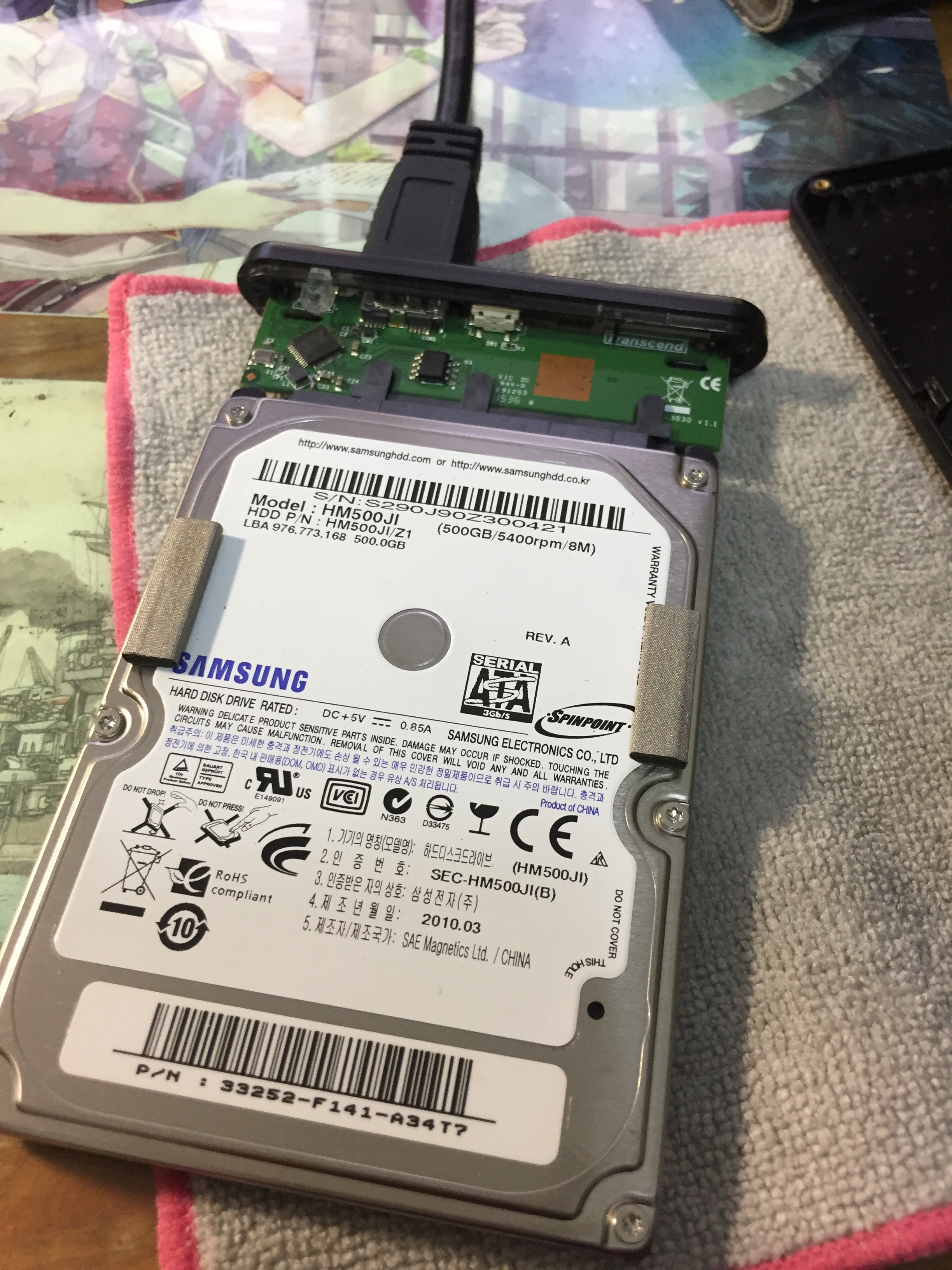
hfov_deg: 48.2
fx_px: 1063
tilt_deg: -63.5
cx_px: 476
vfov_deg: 61.7
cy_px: 635
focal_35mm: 29
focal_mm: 4.15
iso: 100
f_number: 2.2
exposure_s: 1/30
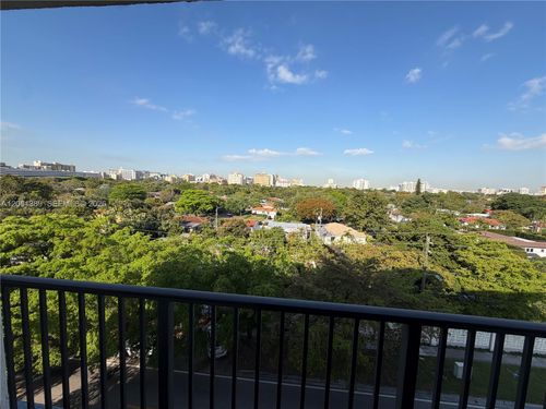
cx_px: 273
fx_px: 221
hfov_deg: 102.1
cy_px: 204
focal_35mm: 14
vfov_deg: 85.7
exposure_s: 1/770
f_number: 2.2
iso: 20
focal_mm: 2.22
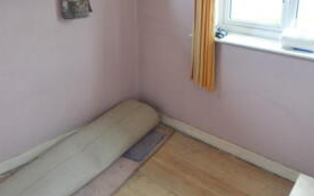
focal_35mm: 36
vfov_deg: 34.8
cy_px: 56
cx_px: 147
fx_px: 308
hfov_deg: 54.0
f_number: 5
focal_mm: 10
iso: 100
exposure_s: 1/6
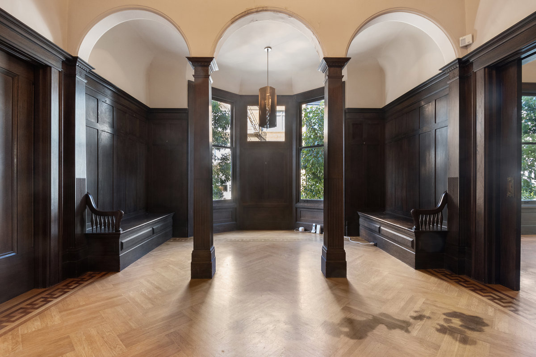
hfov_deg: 95.0
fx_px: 246
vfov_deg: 72.1
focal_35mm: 16
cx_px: 268
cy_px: 178
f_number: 8
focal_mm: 11
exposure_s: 1/6
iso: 800
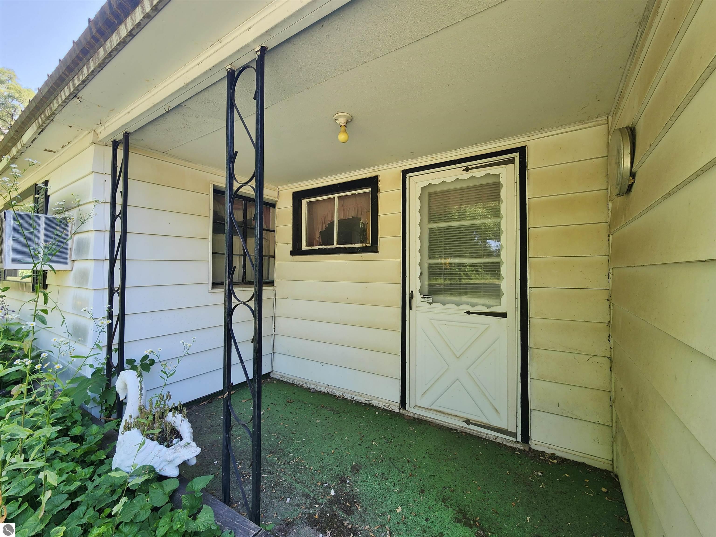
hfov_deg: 106.2
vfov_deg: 89.9
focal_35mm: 13
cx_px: 358
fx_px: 269
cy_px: 268
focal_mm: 2.2
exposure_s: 1/120
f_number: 2.2
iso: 50
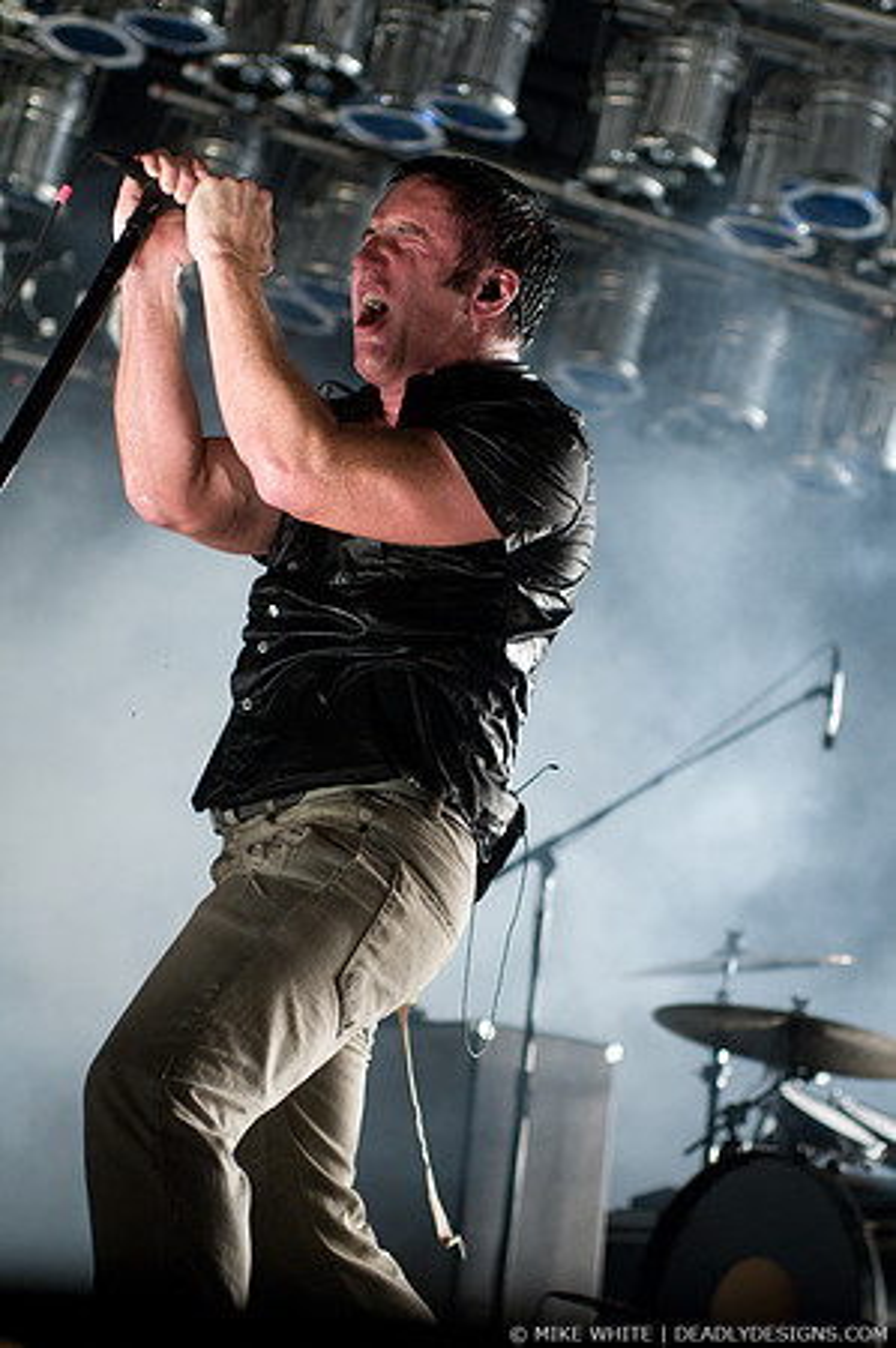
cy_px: 674
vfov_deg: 19.5
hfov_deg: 13.0
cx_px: 448
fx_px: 3929
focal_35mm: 105
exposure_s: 1/400
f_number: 3.5
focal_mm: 70
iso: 1000
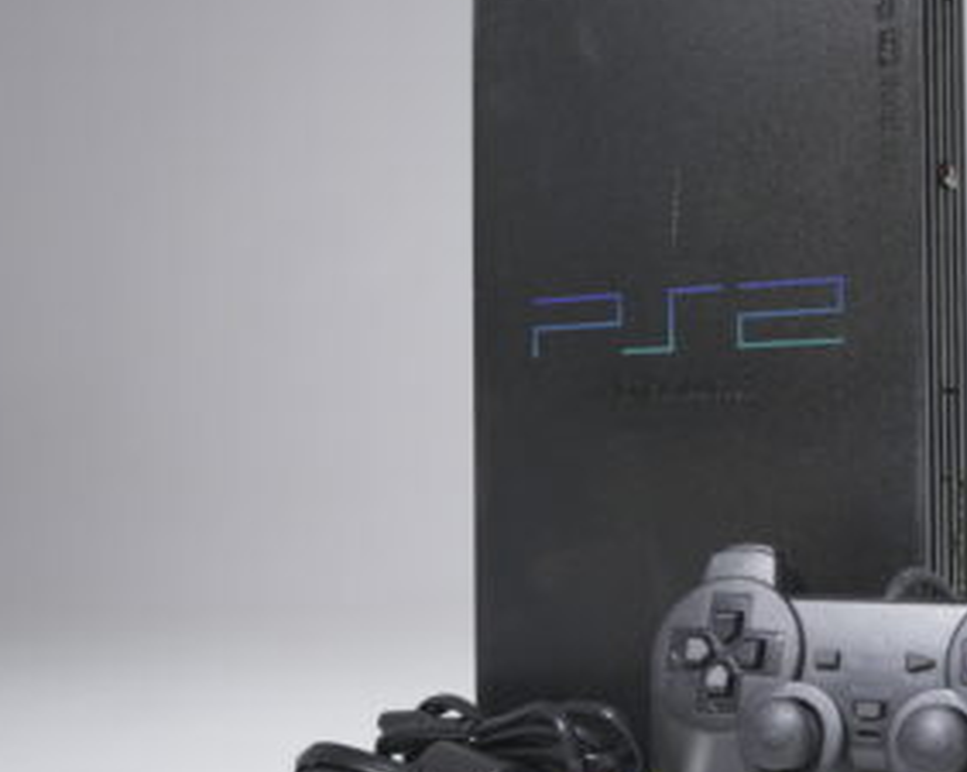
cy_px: 419
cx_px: 713
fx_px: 1458
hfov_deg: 35.9
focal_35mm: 51
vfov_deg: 29.6
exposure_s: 1/5
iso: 125
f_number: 4.5
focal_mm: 30
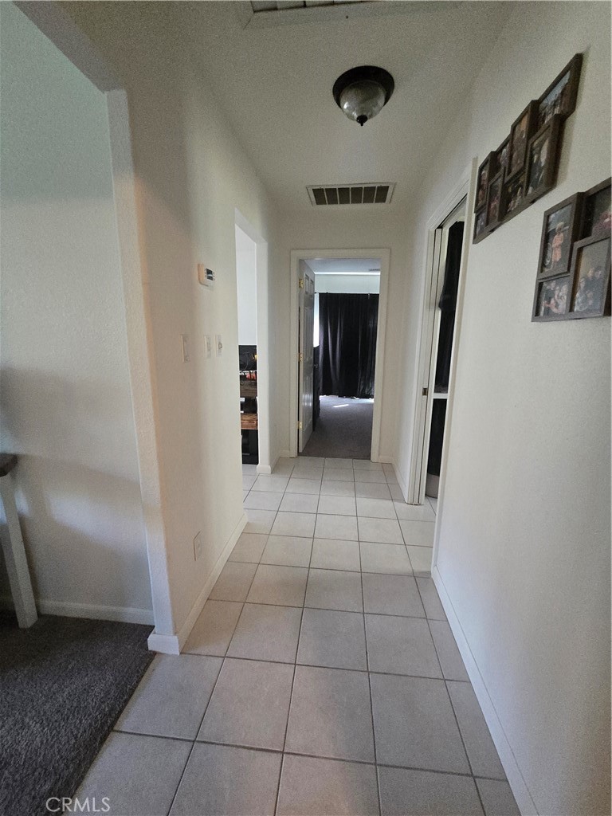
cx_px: 306
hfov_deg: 89.9
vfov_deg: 106.2
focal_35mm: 13
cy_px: 408
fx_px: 306
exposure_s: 1/60
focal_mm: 2.2
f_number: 2.2
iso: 1000
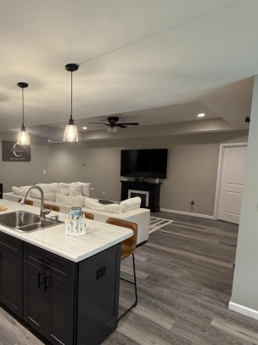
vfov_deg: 73.8
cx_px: 70
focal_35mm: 23
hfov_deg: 56.5
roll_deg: -1.0
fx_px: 229
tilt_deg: -6.9
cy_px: 189
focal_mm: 2.22
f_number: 2.2
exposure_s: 1/60
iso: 250
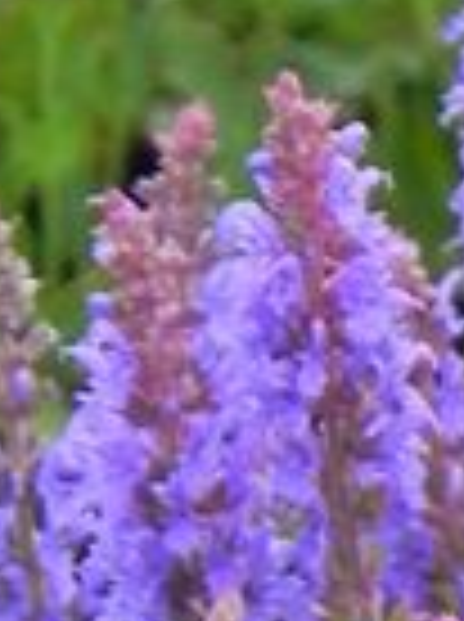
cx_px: 559
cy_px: 1264
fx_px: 30298
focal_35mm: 1690
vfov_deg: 1.2
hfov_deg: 0.9
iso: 160
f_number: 5
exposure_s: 1/60
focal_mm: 51.8
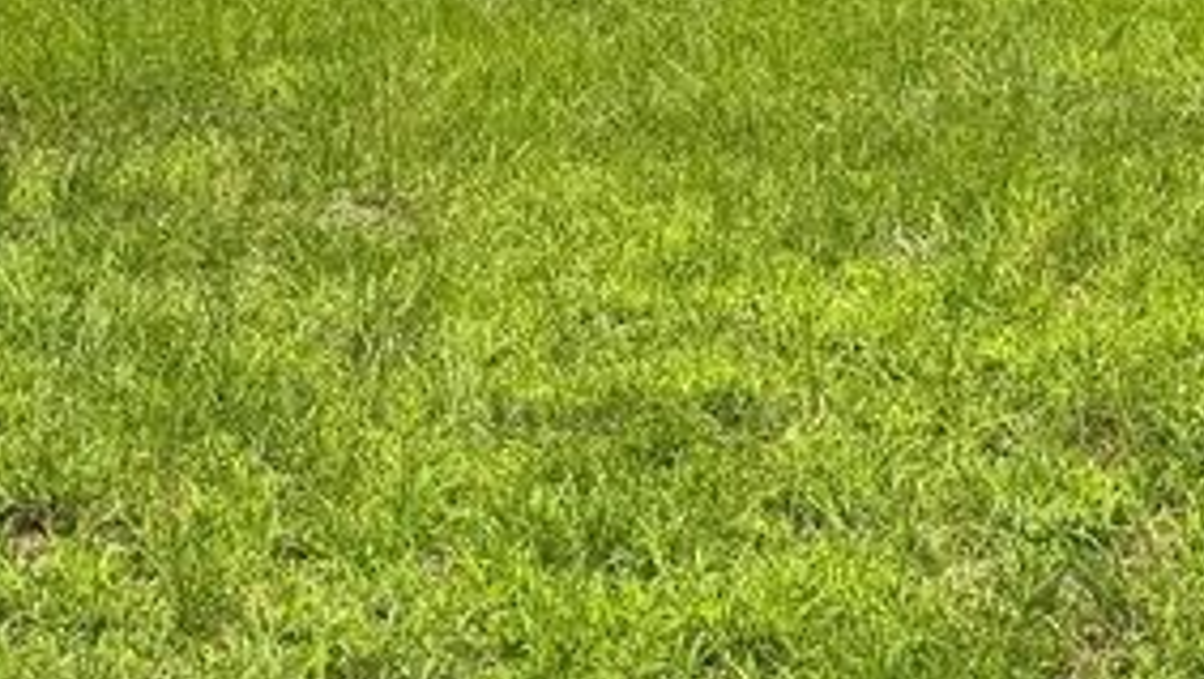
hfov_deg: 21.7
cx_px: 1170
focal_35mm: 95
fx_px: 3035
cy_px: -850
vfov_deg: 11.1
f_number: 1.78
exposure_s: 1/3953
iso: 80
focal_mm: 6.76
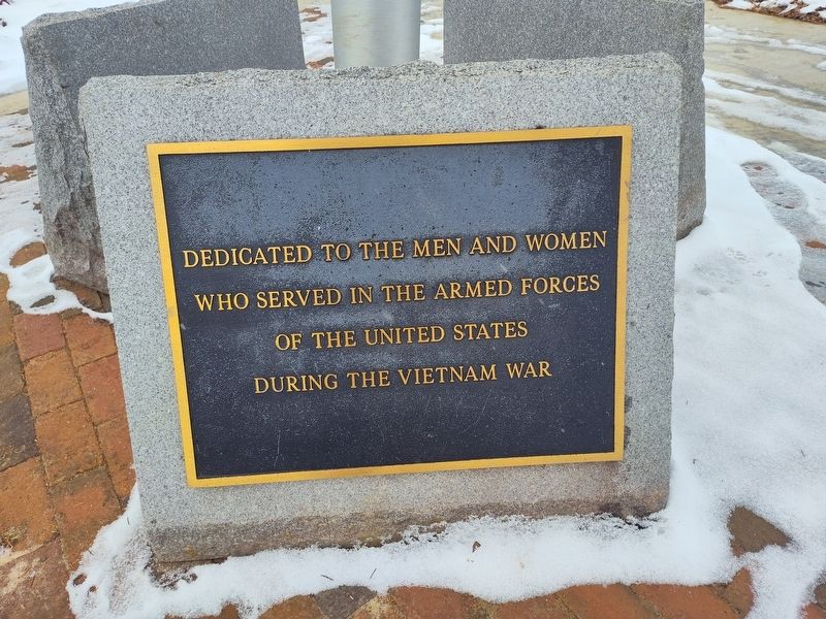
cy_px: 310
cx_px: 413
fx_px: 549
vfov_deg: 58.9
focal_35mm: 23
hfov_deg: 73.9
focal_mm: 5.56
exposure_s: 1/586
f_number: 1.8
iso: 100
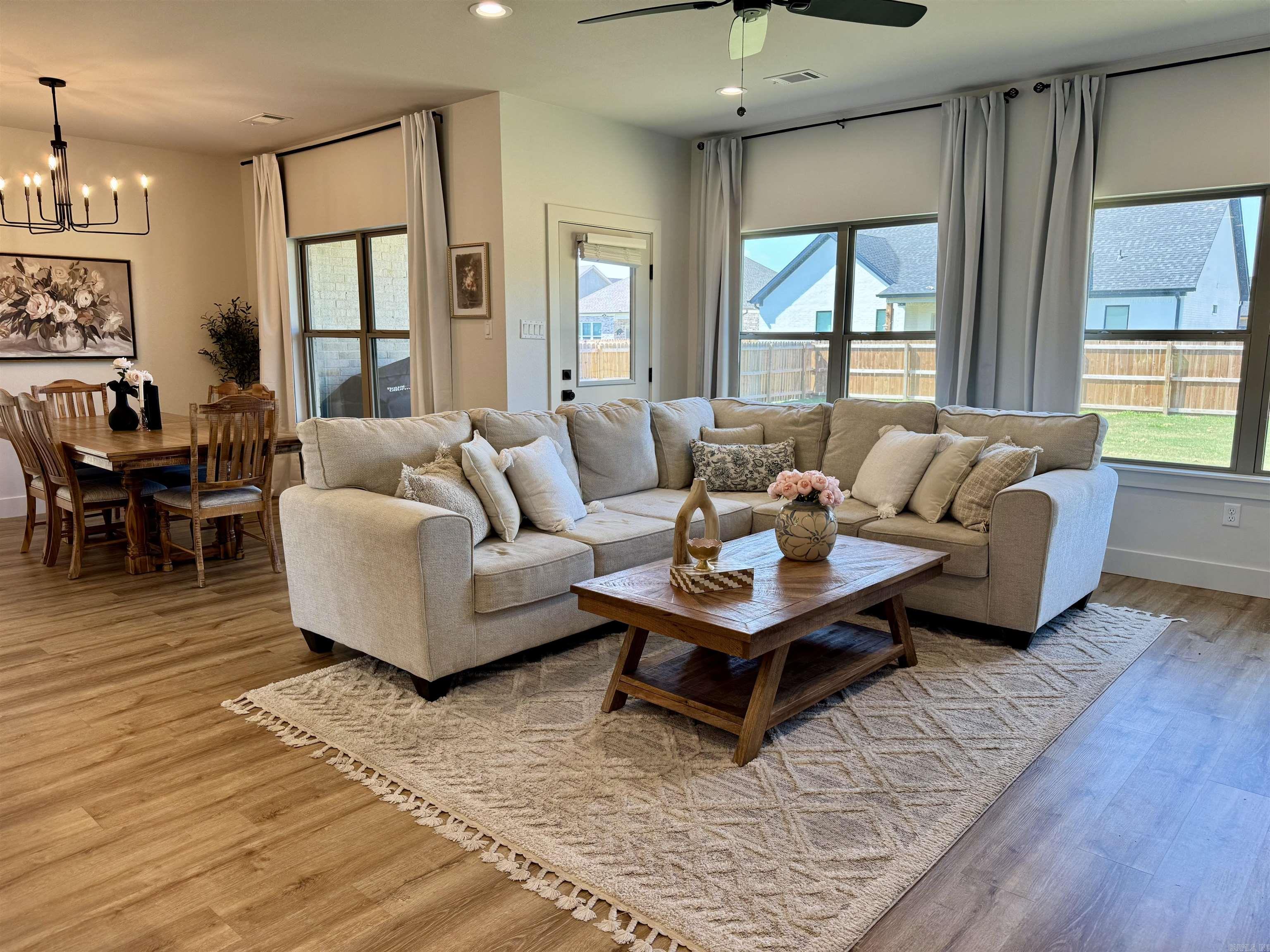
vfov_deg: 56.8
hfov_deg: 71.6
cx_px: 635
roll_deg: -0.4
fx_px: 881
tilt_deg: -8.9
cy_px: 476
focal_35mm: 24
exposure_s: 1/170
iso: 100
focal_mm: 6.76
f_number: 1.78
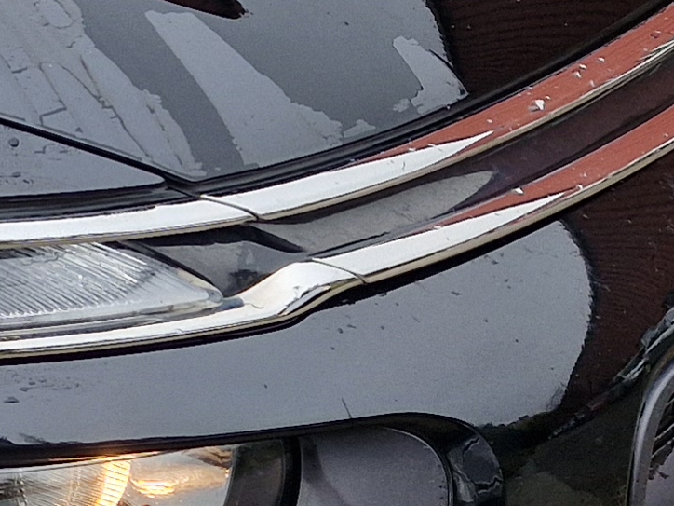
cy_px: -50
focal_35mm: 127
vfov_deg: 11.5
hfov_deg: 13.1
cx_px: -742
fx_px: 2473
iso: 50
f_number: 1.8
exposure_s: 1/243
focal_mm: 5.4
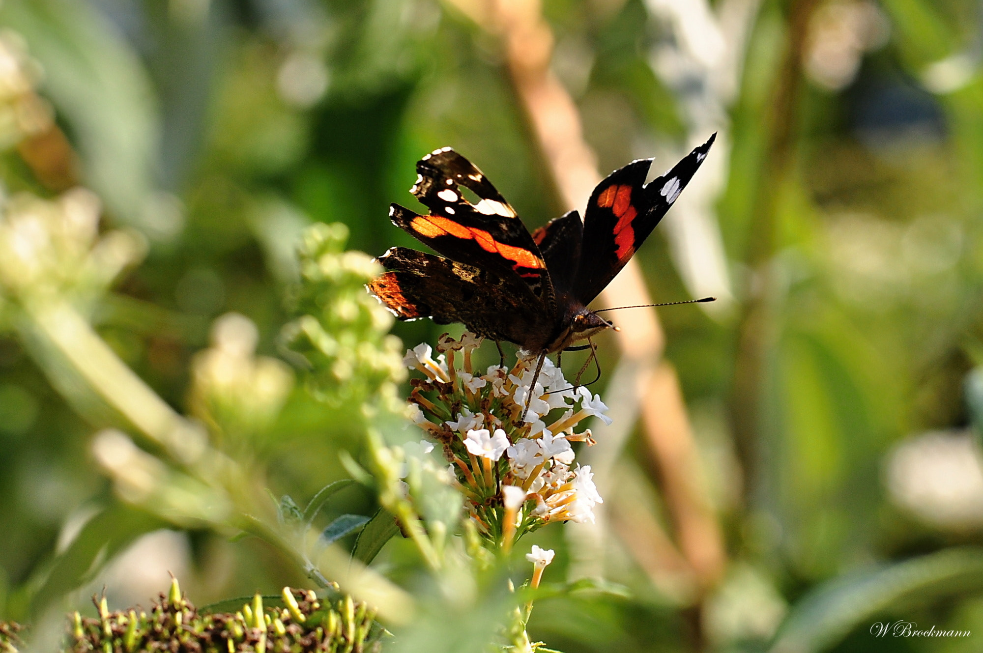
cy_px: 326
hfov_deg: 22.6
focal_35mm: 90
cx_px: 492
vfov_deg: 15.2
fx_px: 2455
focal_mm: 60
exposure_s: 1/500
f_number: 7.1
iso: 200
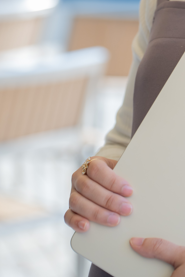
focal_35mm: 245
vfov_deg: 8.3
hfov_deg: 5.6
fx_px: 1888
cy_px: -73
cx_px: 237
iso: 400
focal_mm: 95
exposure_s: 1/1000
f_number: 3.5
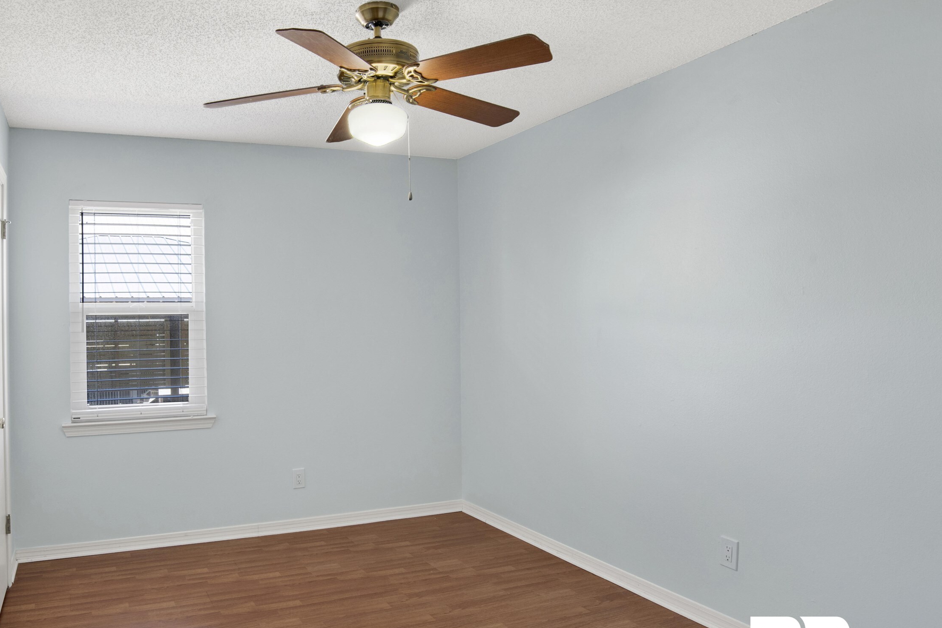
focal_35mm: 25
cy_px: 323
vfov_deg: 51.3
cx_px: 309
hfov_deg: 69.3
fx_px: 654
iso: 200
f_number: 11
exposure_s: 1/5
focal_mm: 18
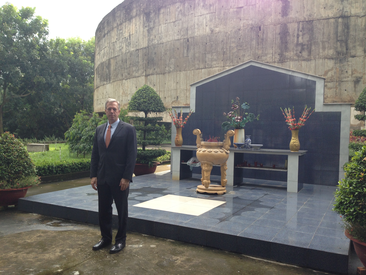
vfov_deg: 42.9
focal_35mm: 33
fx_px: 349
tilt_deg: -1.8
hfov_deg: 55.4
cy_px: 138
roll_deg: -1.2
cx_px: 183
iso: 50
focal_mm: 4.12
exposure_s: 1/174
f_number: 2.4
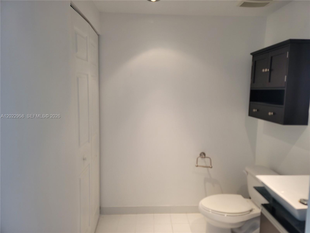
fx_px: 224
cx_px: 155
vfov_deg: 54.9
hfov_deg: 69.4
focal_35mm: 25
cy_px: 116
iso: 200
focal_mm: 7
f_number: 1.8
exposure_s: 1/120
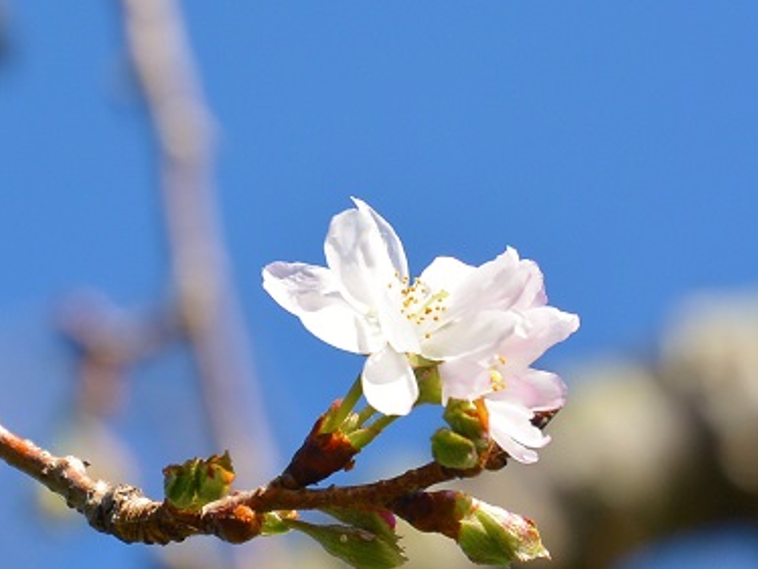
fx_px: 10035
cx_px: 411
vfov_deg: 3.3
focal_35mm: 458
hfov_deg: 4.3
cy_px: 357
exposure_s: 1/500
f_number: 5.6
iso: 140
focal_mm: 110
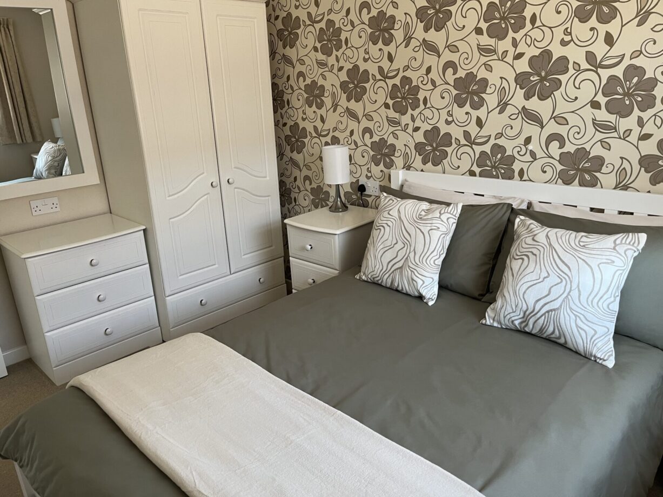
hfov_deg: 67.3
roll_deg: +2.9
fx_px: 498
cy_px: 248
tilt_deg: -18.7
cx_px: 332
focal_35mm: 26
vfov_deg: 53.1
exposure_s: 1/75
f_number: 1.6
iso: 125
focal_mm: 5.1
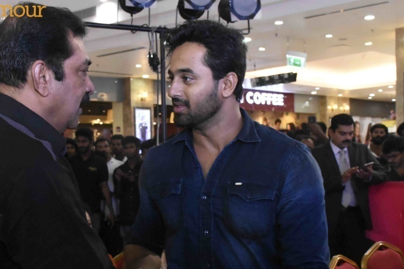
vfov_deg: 26.8
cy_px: 181
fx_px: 561
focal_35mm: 50
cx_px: 177
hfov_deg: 39.5
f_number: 7.1
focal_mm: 24
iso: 8000
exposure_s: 1/100
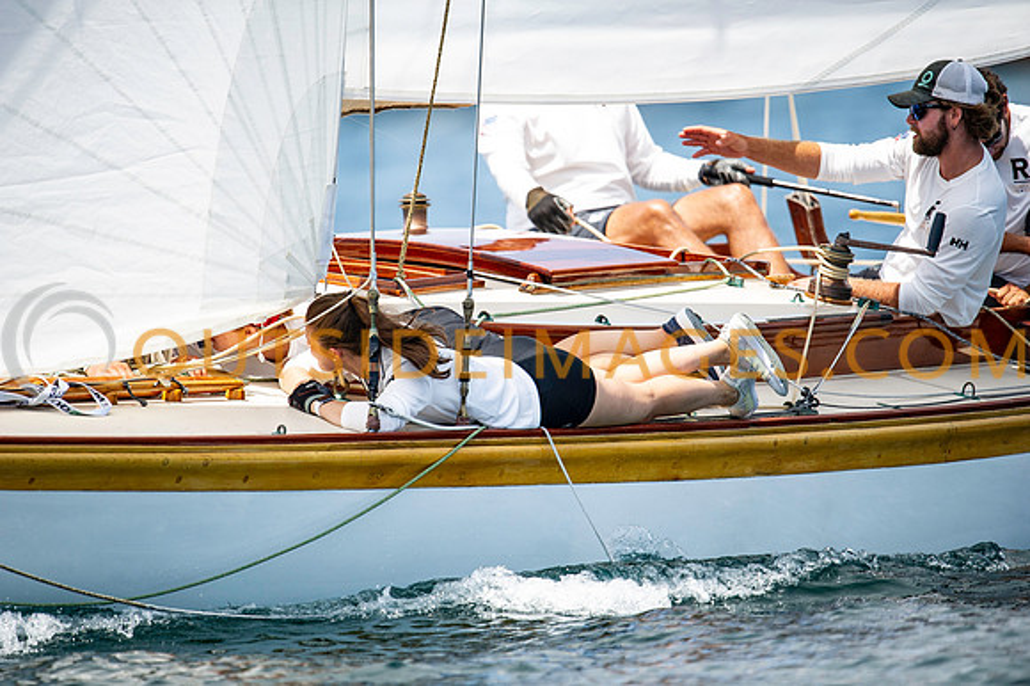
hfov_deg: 3.4
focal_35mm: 600
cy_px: 343
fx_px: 17156
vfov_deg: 2.3
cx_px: 515
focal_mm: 600
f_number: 4
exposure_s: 1/4000
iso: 400
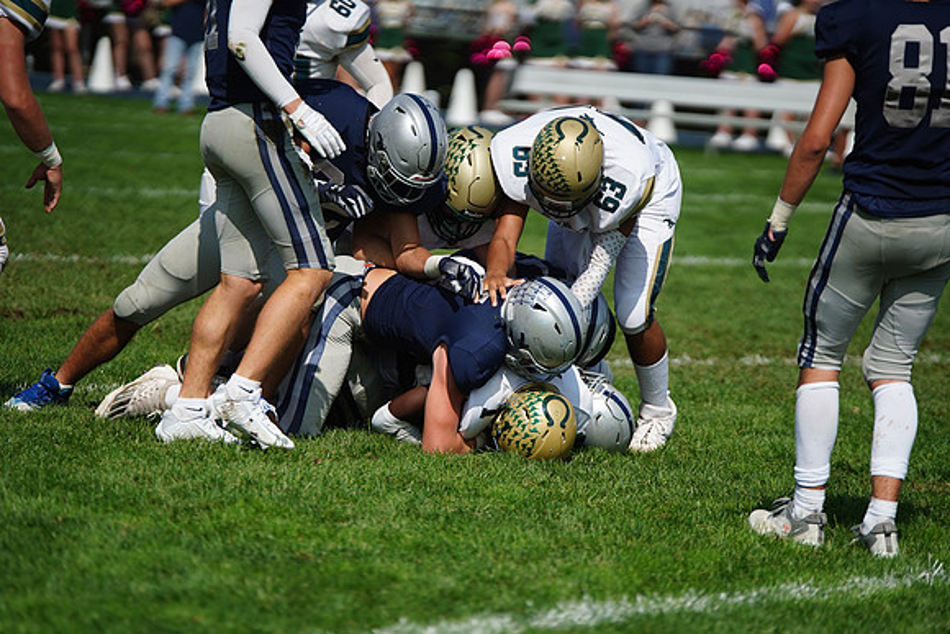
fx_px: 6889
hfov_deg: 7.9
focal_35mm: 261
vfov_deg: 5.3
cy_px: 317
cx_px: 475
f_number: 2.8
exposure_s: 1/8000
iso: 400
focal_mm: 261
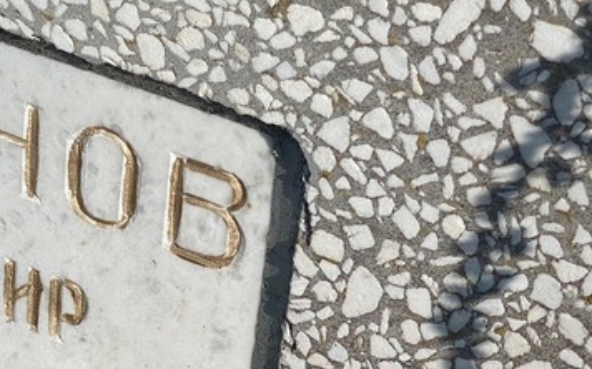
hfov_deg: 16.7
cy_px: 356
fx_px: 1999
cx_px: 116
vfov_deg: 10.5
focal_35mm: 124
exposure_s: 1/2083
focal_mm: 6
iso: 20
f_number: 2
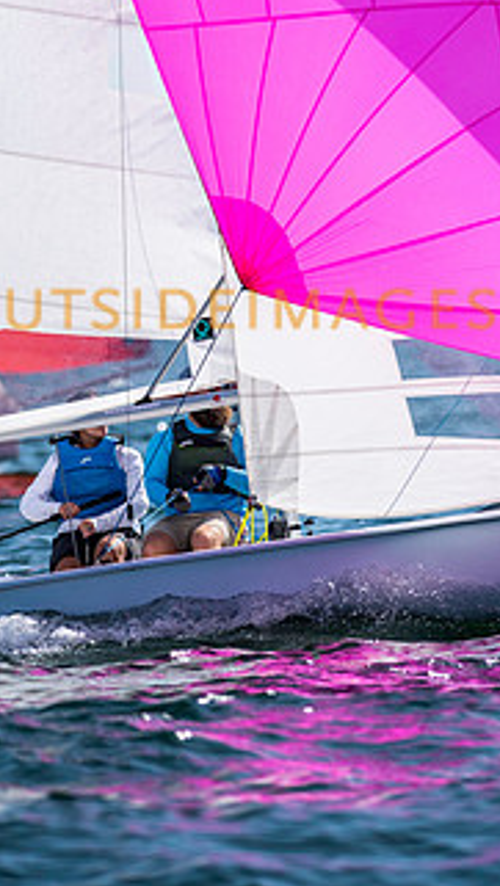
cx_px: 257
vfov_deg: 3.3
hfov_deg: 1.8
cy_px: 298
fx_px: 15551
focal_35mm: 661
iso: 200
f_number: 5
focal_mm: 300
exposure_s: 1/4000
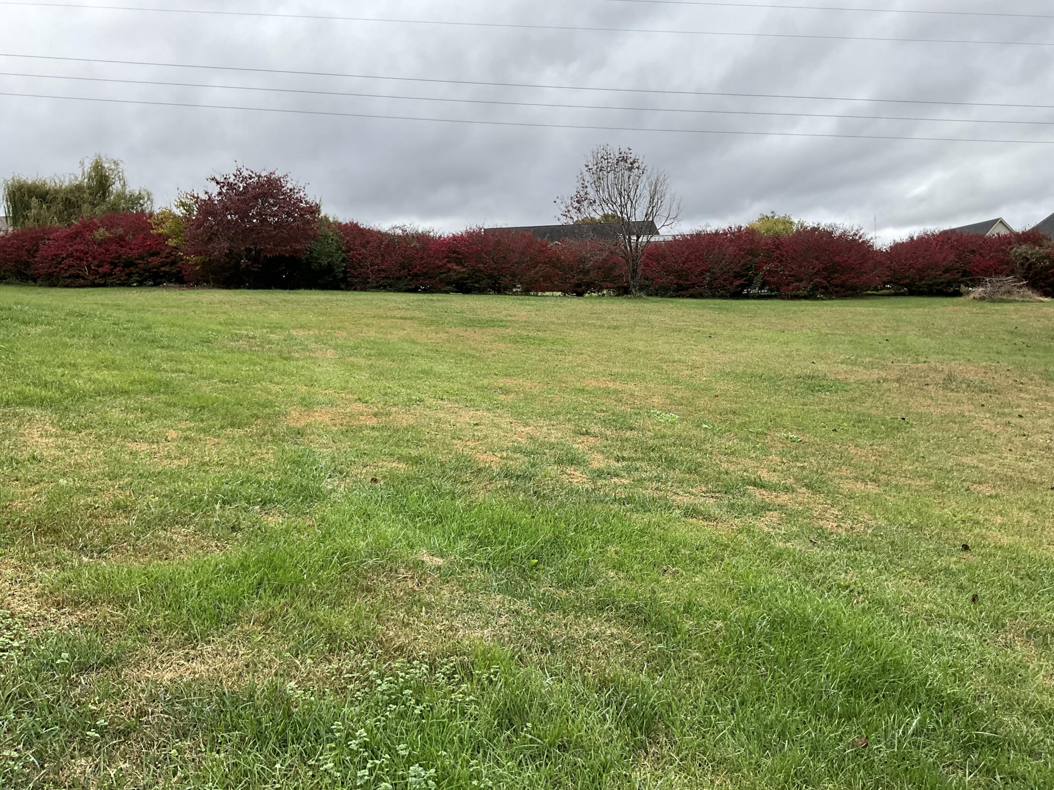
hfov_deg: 61.7
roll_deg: +2.7
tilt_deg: -3.2
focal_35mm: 29
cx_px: 527
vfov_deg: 48.2
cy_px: 395
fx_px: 883
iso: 25
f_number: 1.8
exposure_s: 1/869
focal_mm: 3
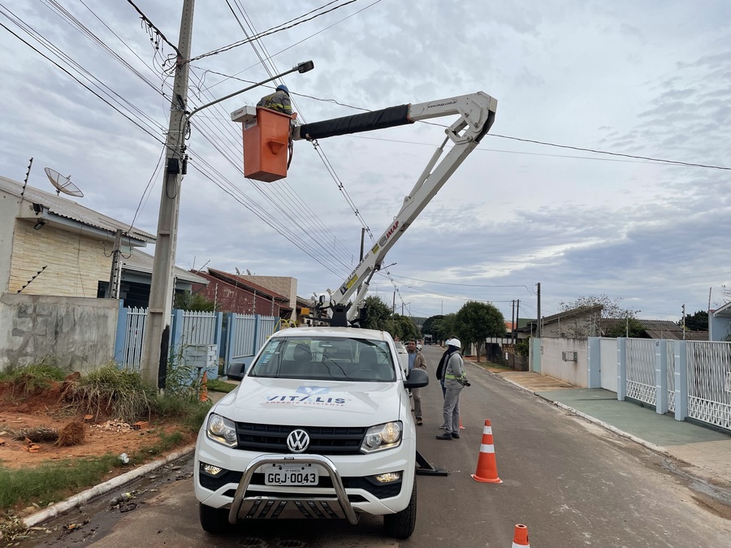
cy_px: 274
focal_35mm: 26
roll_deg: -2.7
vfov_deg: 53.1
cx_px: 366
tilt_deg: +6.1
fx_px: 549
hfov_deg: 67.3
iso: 32
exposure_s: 1/3731
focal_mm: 4.2
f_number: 1.6
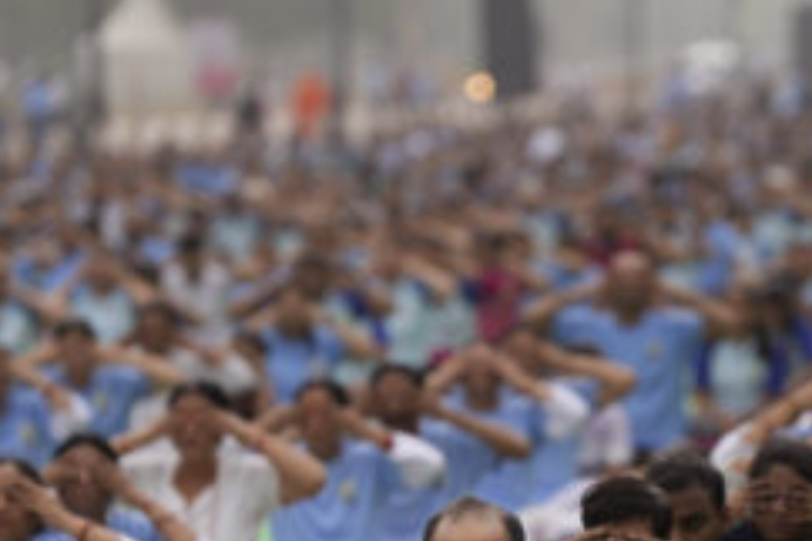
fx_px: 10954
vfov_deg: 2.8
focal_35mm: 486
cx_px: 679
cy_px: 561
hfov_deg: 4.2
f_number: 3.2
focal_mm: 182
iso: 100
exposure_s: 1/320
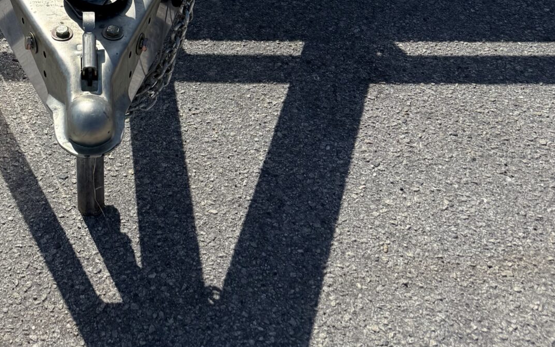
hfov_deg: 32.1
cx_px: 74
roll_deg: -1.6
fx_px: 922
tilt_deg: -18.6
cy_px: -241
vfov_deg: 17.9
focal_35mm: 61
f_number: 1.78
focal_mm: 6.76
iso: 100
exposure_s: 1/10309
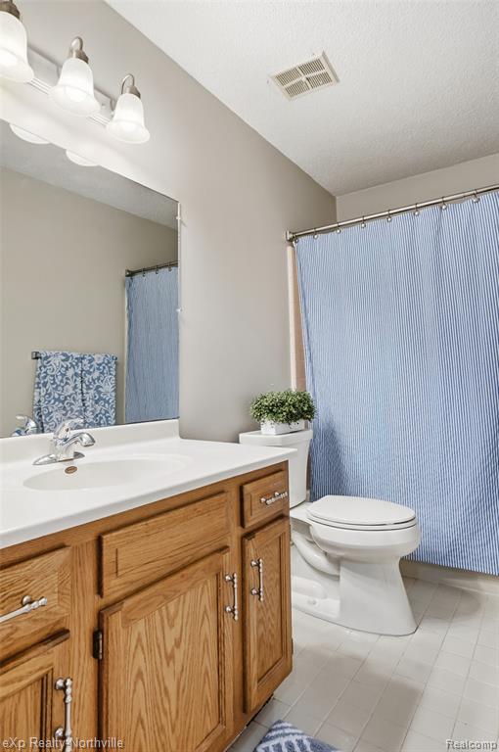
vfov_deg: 93.3
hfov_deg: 70.3
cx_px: 250
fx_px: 354
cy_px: 376
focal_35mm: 17
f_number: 8
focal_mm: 17
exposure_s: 1/640
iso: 1600
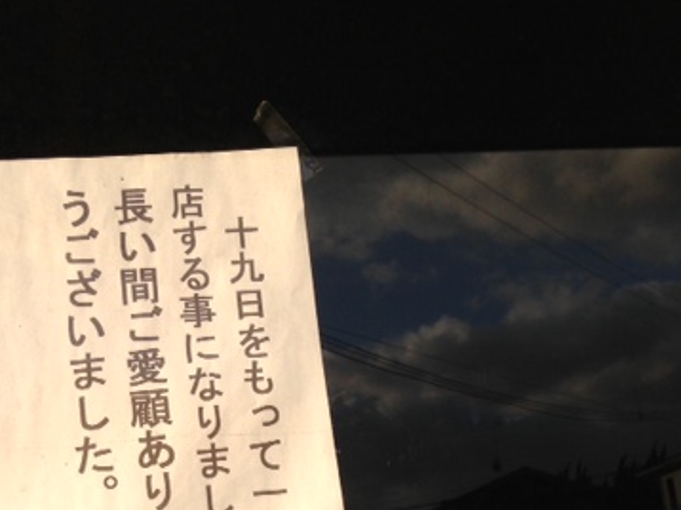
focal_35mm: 59
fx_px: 1160
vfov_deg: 24.5
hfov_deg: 32.1
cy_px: 390
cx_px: 171
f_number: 2.4
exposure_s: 1/935
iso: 50
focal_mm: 4.13
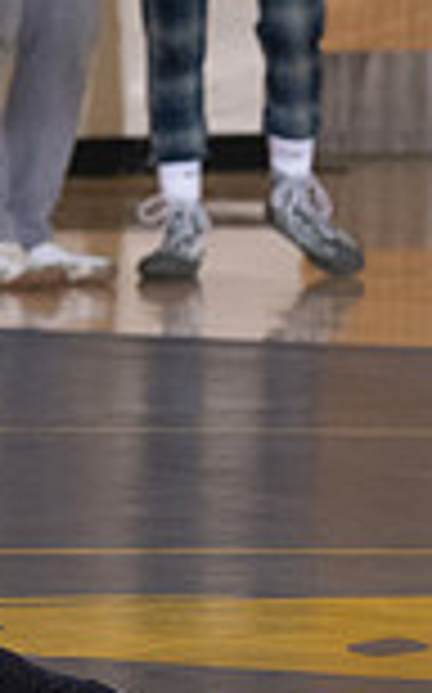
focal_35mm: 750
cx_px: -706
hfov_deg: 1.7
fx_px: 14155
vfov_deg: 2.8
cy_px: 382
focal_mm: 130
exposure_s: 1/250
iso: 2000
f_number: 5.6
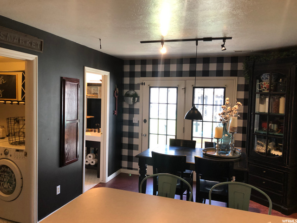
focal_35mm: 28
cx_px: 148
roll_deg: -2.0
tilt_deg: -3.5
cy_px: 112
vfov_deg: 49.7
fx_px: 240
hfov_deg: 63.4
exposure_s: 1/24
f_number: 1.8
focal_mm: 4
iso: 40
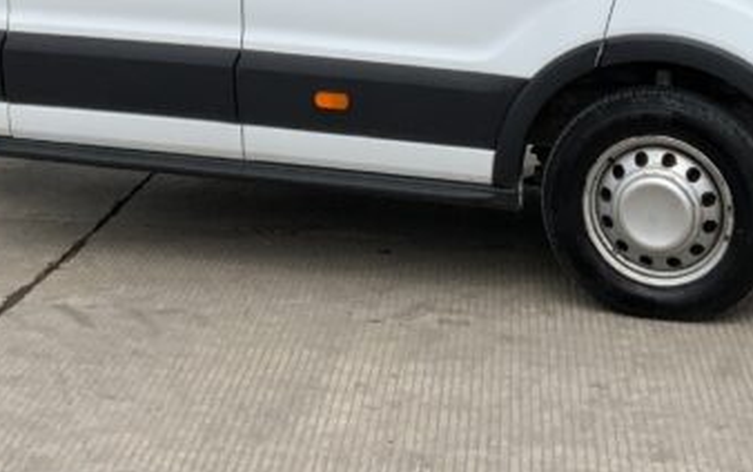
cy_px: -254
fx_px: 1910
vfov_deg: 13.2
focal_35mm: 93
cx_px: 256
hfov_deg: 22.2
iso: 16
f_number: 1.8
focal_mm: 3
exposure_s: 1/2427
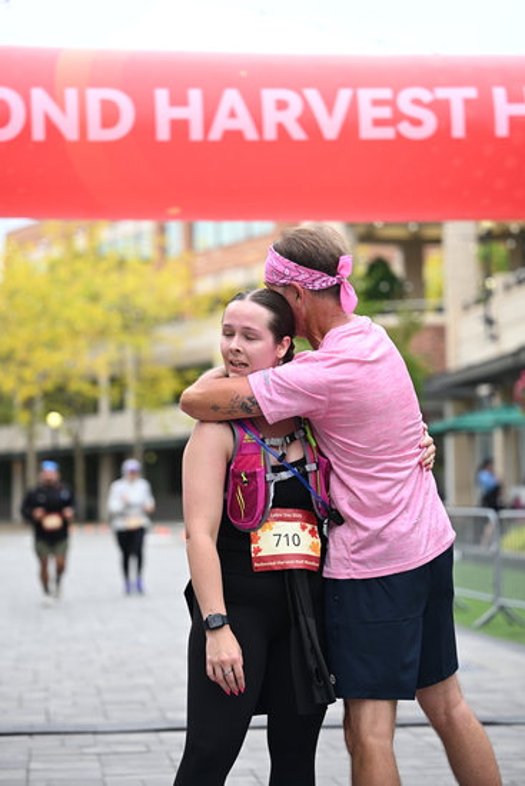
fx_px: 1924
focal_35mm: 88
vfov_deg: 23.1
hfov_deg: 15.5
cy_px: 393
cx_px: 262
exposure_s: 1/1600
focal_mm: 88
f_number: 2.8
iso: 640
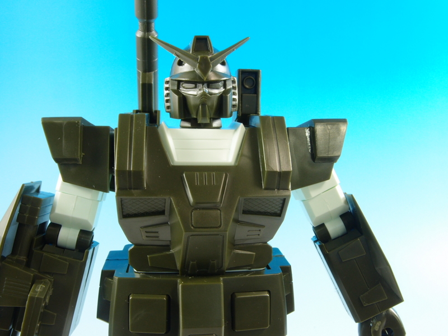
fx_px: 440
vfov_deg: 41.8
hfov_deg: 54.0
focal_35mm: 34
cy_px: 168
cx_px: 224
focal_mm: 7.41
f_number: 8
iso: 100
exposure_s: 1/1.6
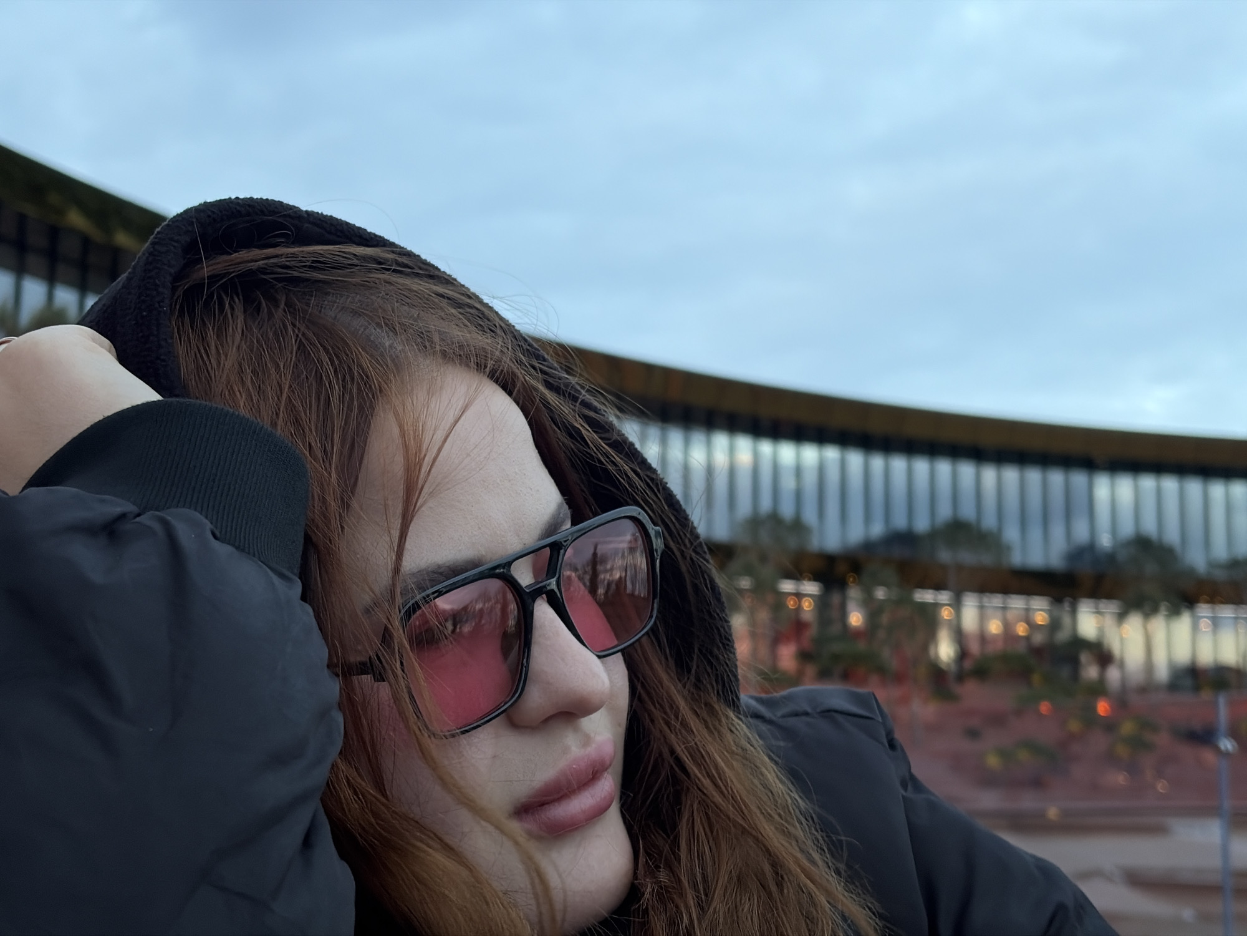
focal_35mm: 52
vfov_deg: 28.0
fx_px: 1873
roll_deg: -0.6
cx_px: 624
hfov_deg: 36.8
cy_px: 468
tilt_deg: +8.7
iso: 80
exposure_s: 1/69
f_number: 1.6
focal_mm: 5.96
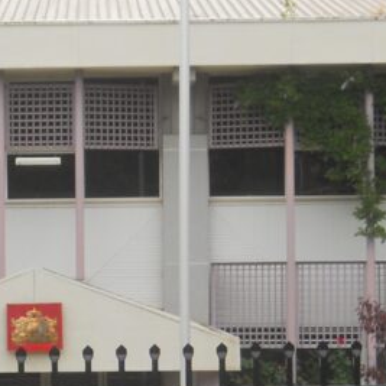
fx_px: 1968
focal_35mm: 156
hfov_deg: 11.1
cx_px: 56
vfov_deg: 11.2
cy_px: 291
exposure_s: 1/250
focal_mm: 8.3
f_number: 3.4
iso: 80
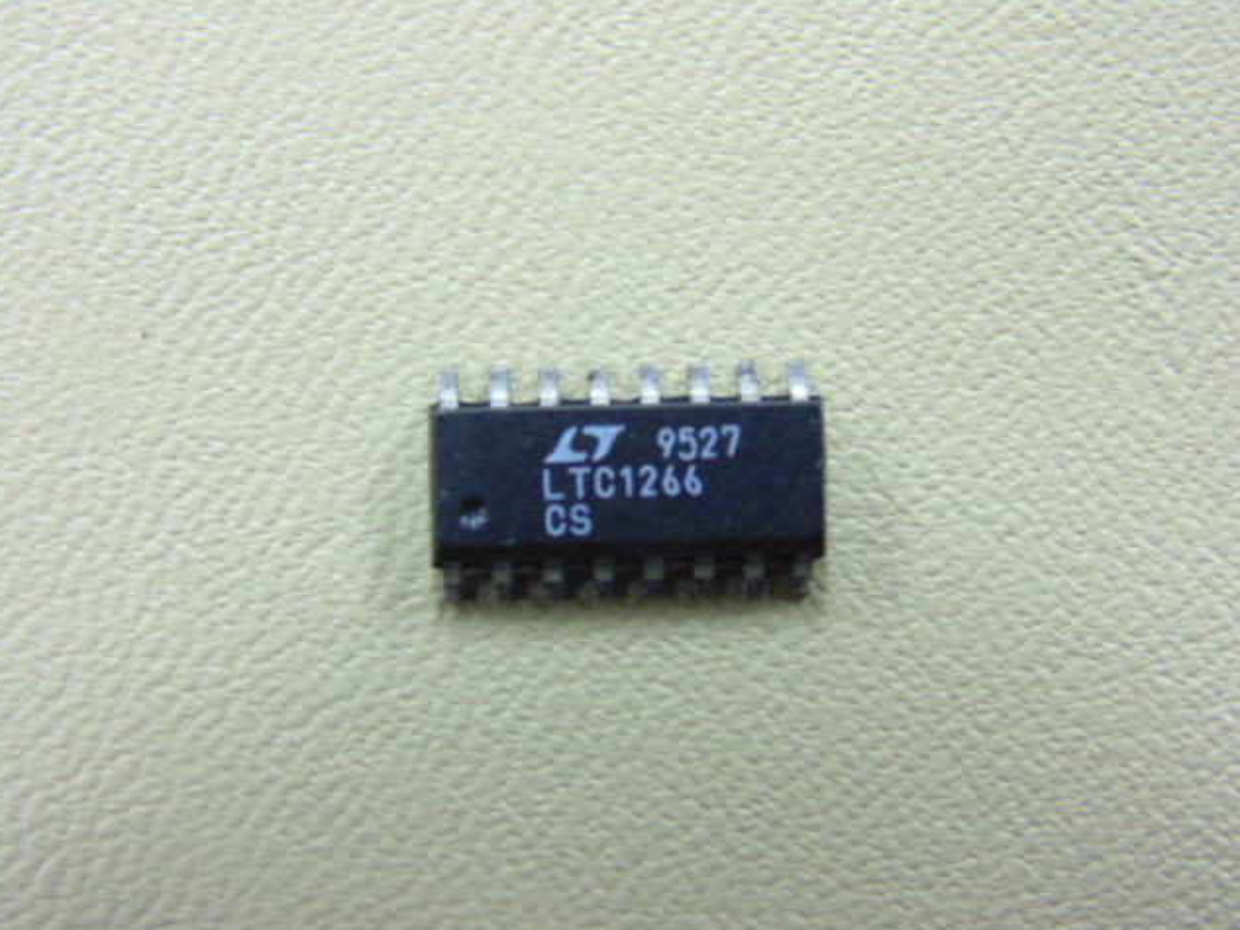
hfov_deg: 24.4
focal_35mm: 80
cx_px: 616
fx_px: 2866
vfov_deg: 18.4
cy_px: 469
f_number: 4.3
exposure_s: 1/15
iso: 400
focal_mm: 14.1
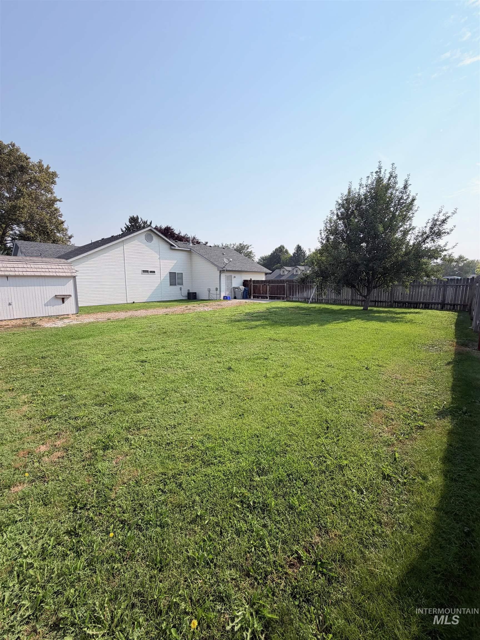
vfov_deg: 102.1
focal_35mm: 14
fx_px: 259
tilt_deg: -7.1
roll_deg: +0.1
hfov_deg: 85.7
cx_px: 240
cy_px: 320
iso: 20
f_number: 2.2
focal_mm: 2.22
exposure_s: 1/1105
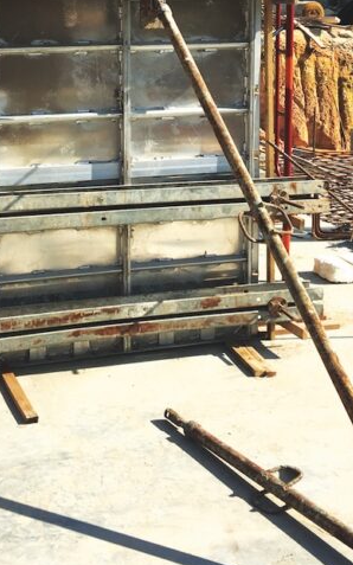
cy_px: 107
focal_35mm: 66
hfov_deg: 19.7
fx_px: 1016
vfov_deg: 30.3
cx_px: 163
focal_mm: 4.15
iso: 25
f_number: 2.2
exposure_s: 1/1399
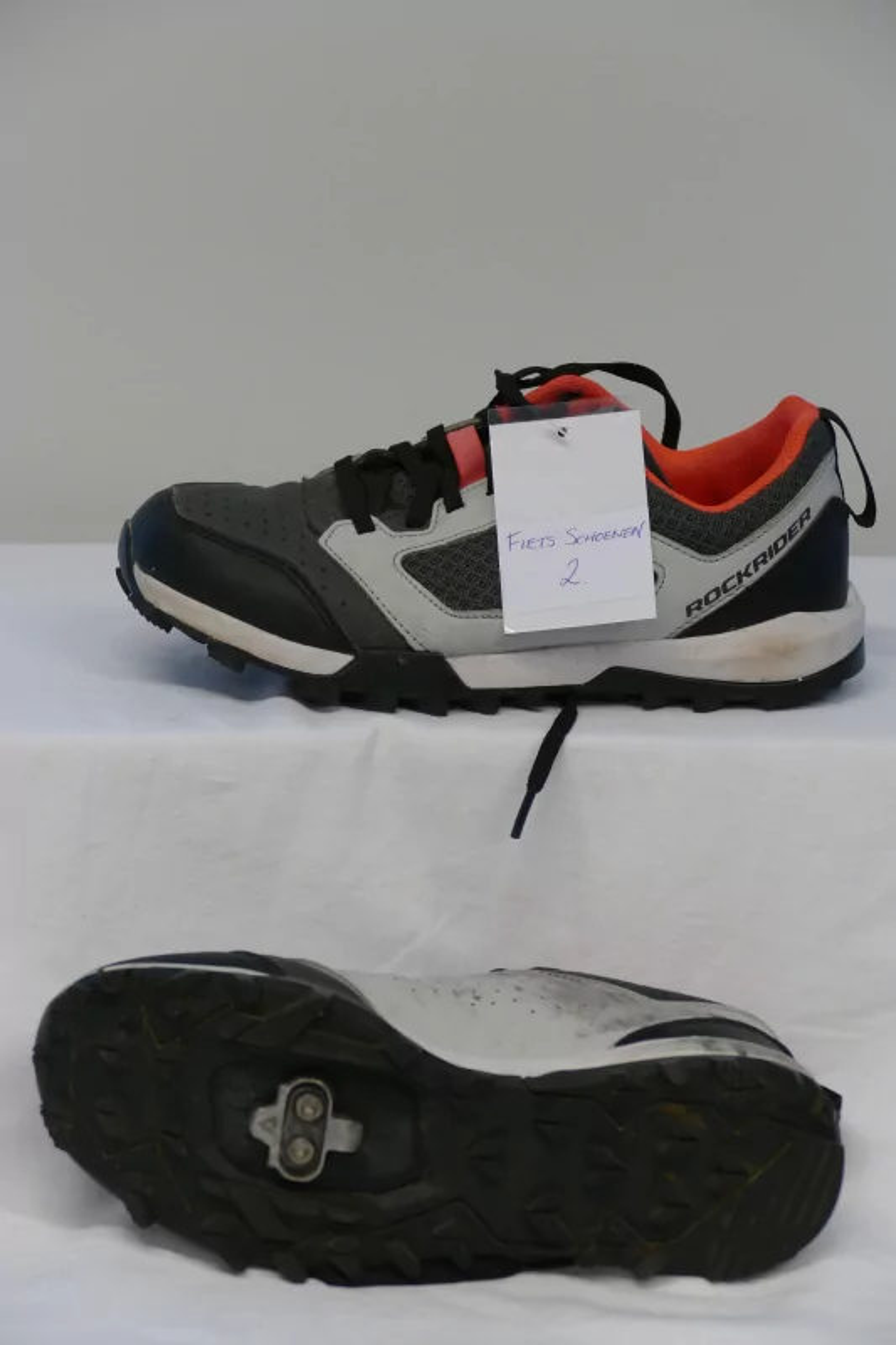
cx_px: 448
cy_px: 672
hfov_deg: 10.2
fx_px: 5042
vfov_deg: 15.2
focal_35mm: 135
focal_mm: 49.07
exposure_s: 1/80
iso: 500
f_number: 3.9
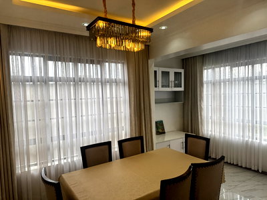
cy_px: 100
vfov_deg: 56.8
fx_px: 185
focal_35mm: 24
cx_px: 134
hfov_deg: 71.6
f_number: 1.78
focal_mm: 6.76
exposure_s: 1/567
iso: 80
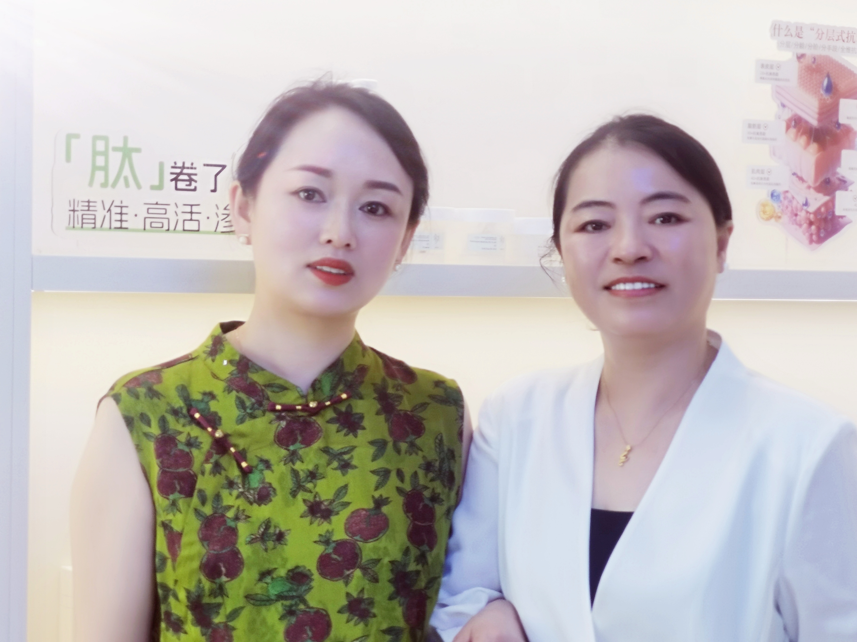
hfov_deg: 22.0
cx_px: 428
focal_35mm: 89
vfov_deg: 16.6
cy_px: 321
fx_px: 2203
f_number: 2.4
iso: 125
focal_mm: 7.48
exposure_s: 1/50
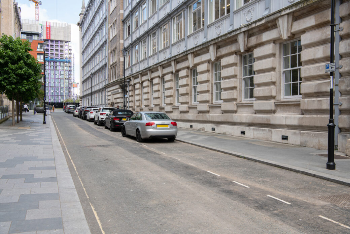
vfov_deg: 37.8
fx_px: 340
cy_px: 117
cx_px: 175
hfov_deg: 54.4
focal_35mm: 35
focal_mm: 35
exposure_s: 1/125
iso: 200
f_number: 8
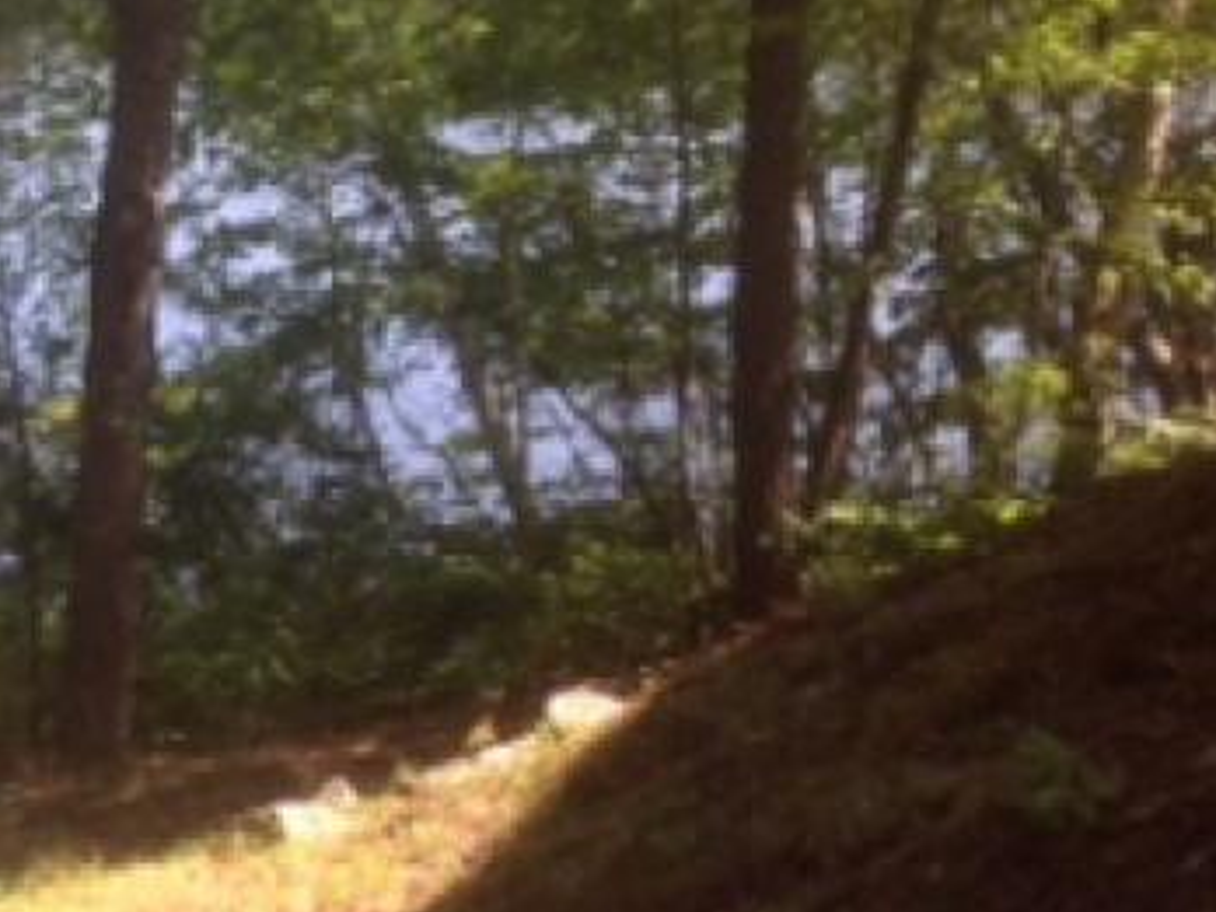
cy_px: 1061
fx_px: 3618
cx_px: -563
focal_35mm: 103
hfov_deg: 17.3
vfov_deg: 14.0
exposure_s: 1/414
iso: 50
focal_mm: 4.28
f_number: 2.4
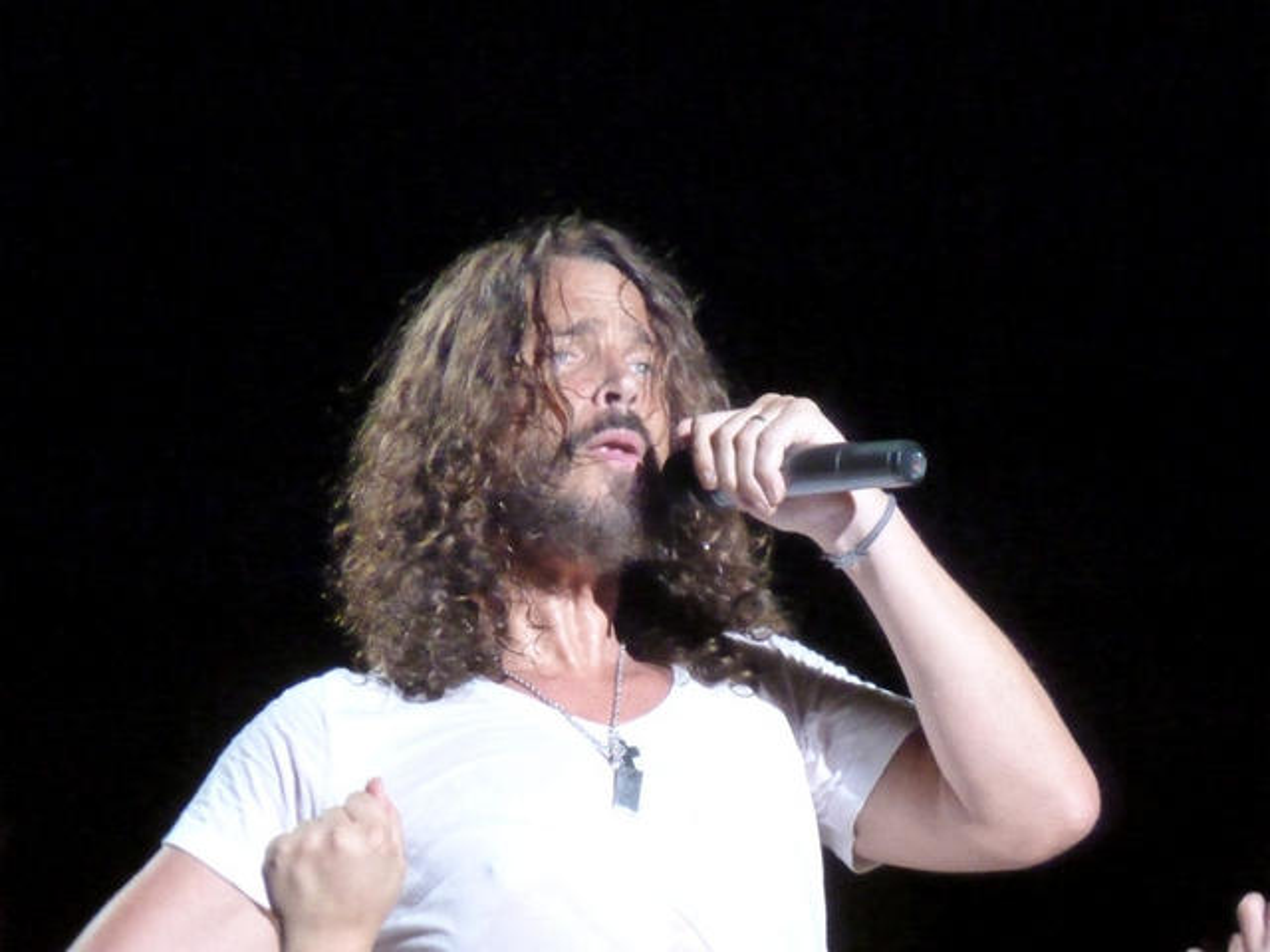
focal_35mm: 480
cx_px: 635
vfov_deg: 3.1
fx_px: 17610
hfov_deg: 4.1
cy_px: 476
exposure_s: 1/80
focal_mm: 68.8
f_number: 5.9
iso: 1250
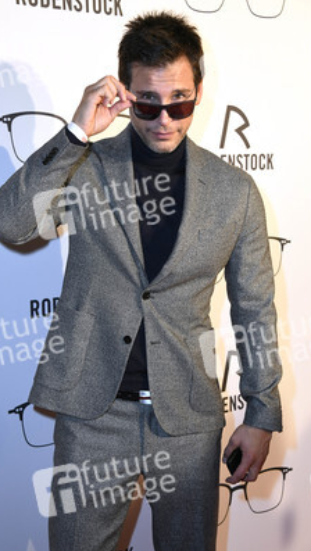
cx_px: 144
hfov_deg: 20.4
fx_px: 863
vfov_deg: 35.4
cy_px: 276
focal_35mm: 59
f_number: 6.3
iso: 2000
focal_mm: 56
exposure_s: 1/125
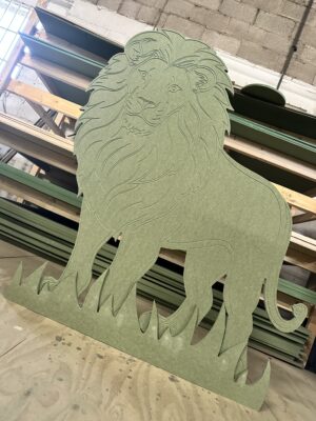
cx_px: 158
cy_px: 210
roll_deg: -23.4
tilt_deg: +7.0
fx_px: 292
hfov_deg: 56.8
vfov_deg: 71.6
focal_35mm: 24
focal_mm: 6.86
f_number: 1.78
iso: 800
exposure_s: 1/50
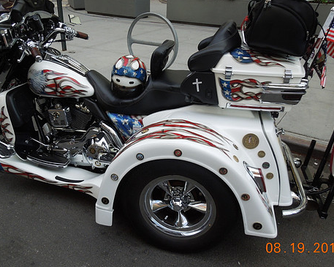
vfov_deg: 47.0
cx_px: 151
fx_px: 306
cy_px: 123
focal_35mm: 31
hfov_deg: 57.1
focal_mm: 4.5
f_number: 3.3
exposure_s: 1/160
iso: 100
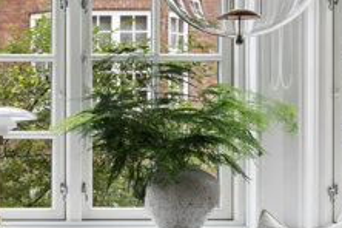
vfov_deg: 10.0
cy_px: 189
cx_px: -177
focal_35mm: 137
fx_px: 1301
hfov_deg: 14.0
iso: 160
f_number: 7.1
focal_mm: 38
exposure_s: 1/6
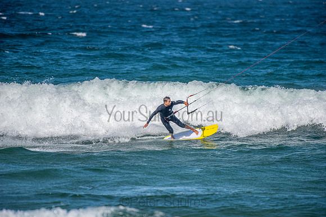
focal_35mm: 500
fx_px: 4529
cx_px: 163
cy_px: 108
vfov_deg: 2.8
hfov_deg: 4.1
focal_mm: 500
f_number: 5.6
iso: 720
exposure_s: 1/4000
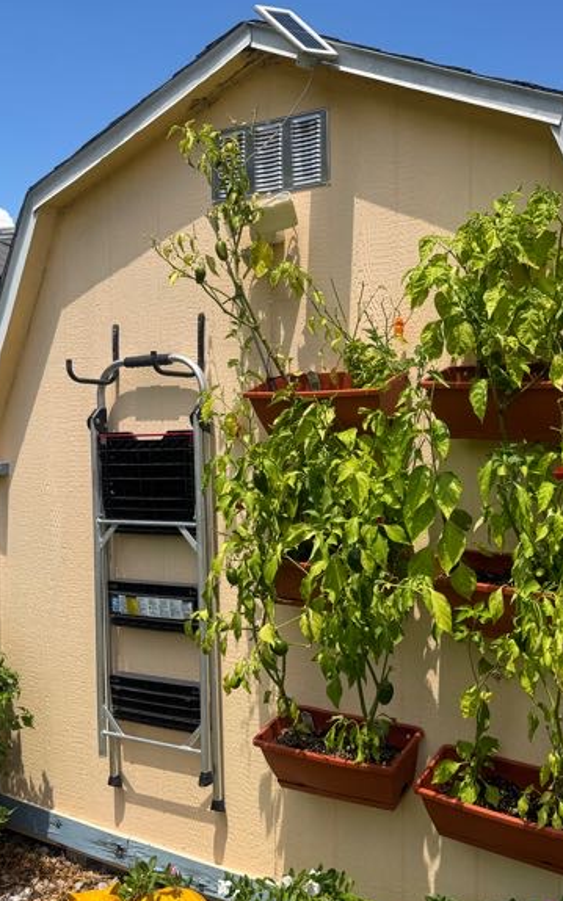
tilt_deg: -1.4
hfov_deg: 34.2
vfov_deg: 52.7
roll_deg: +1.2
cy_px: 432
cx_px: 354
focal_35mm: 37
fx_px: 909
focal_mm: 6.76
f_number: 1.78
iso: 80
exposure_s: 1/4049
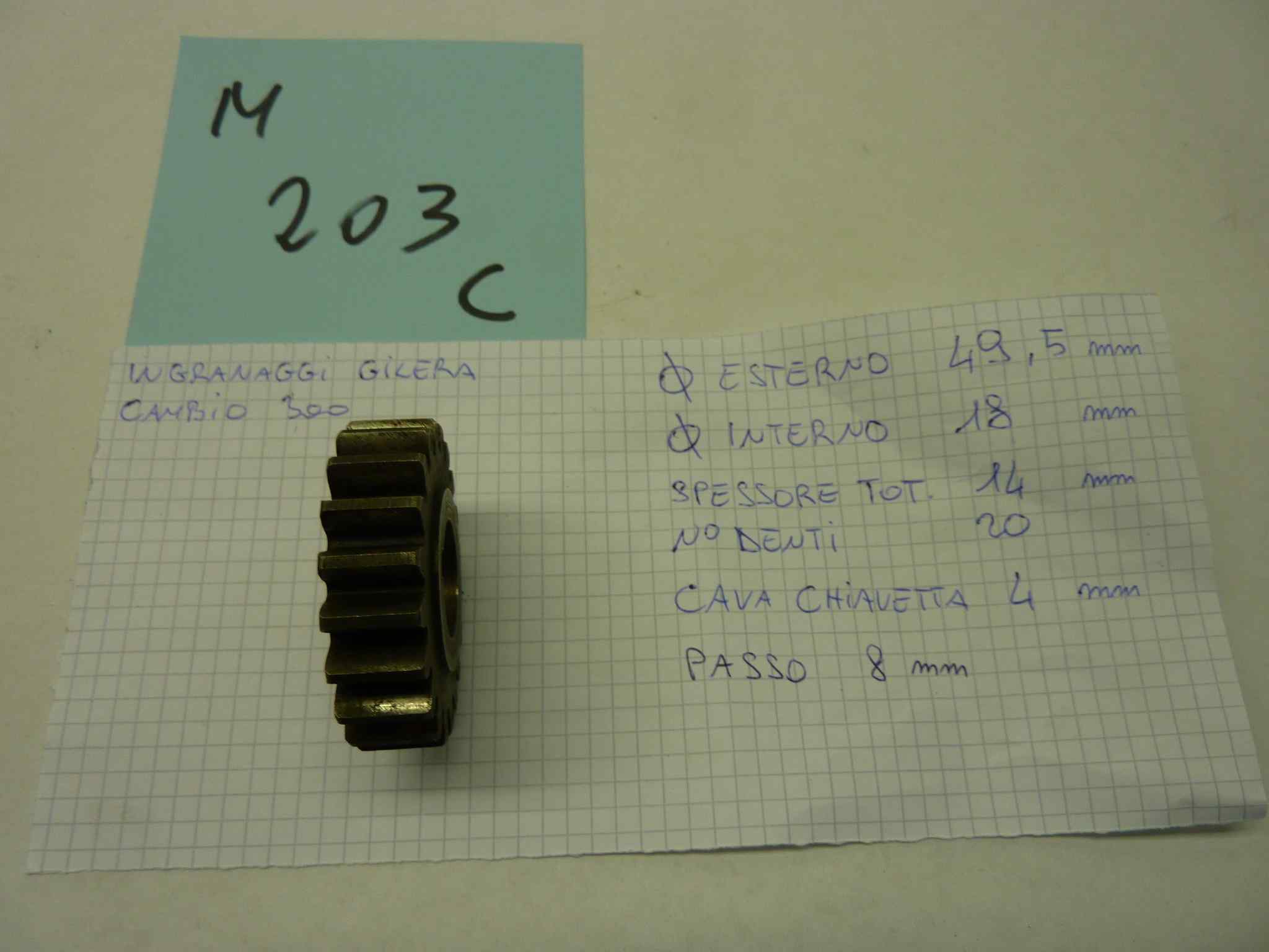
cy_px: 476
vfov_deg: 54.9
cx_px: 634
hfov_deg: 69.4
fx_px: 916
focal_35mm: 25
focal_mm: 4.1
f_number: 3.3
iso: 80
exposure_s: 1/50
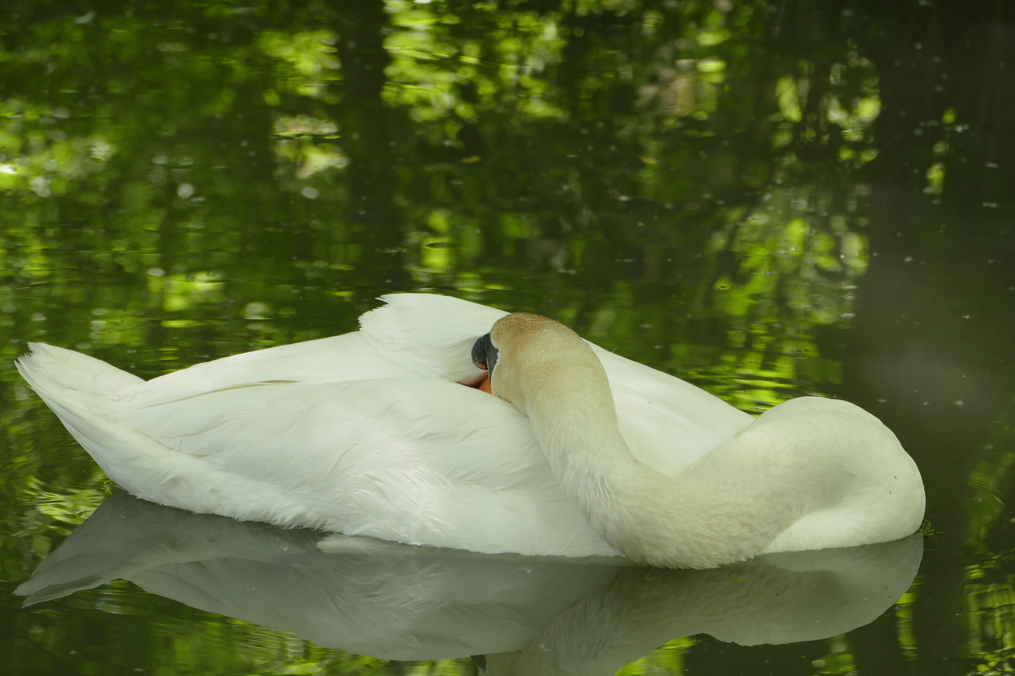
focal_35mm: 226
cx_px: 508
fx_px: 6371
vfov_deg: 6.1
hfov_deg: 9.1
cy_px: 338
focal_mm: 82.28
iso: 125
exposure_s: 1/100
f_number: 4
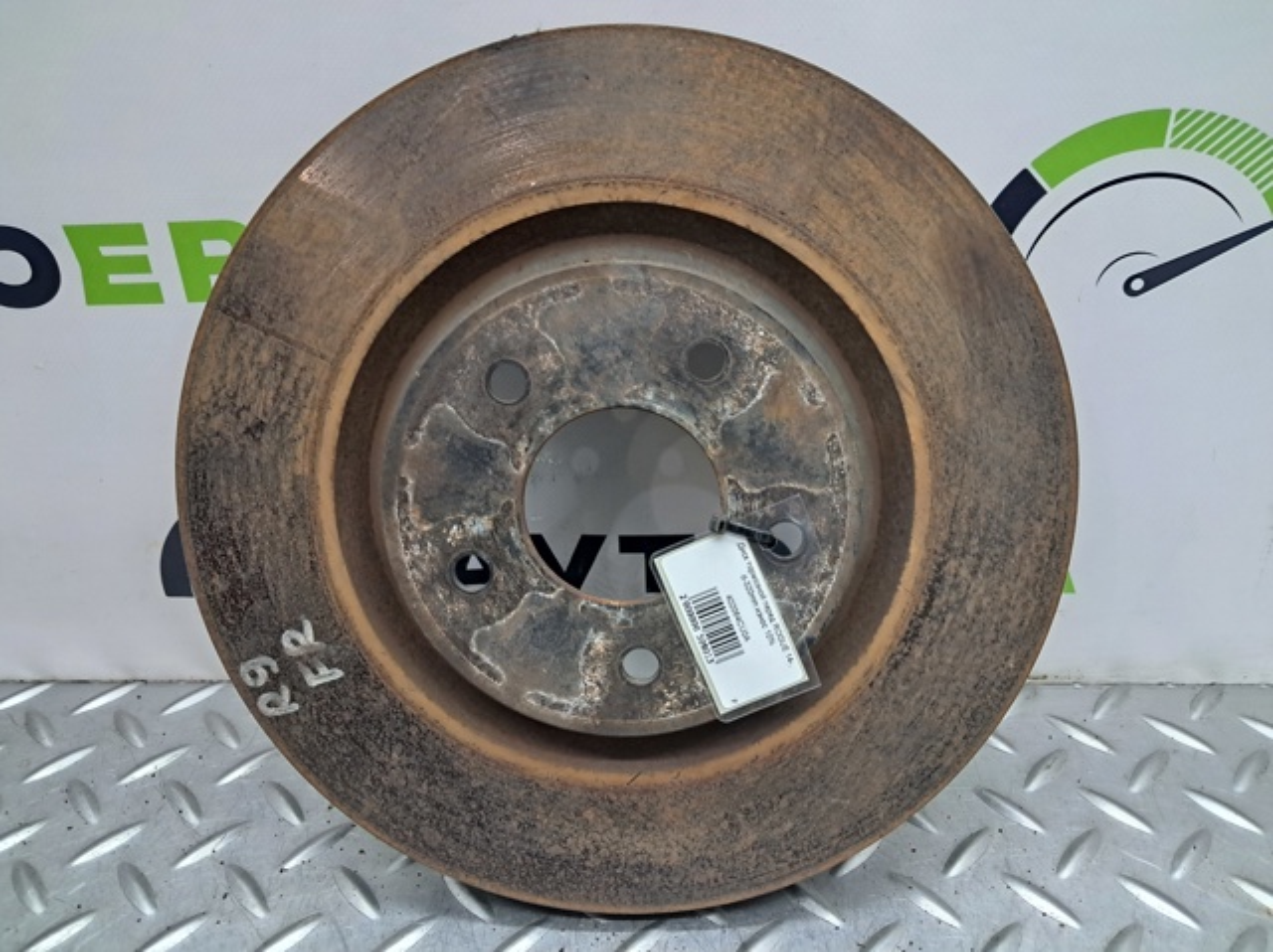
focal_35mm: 27
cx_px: 636
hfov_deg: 65.4
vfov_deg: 51.3
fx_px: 992
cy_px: 476
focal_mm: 4
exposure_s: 1/50
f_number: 1.8
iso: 250
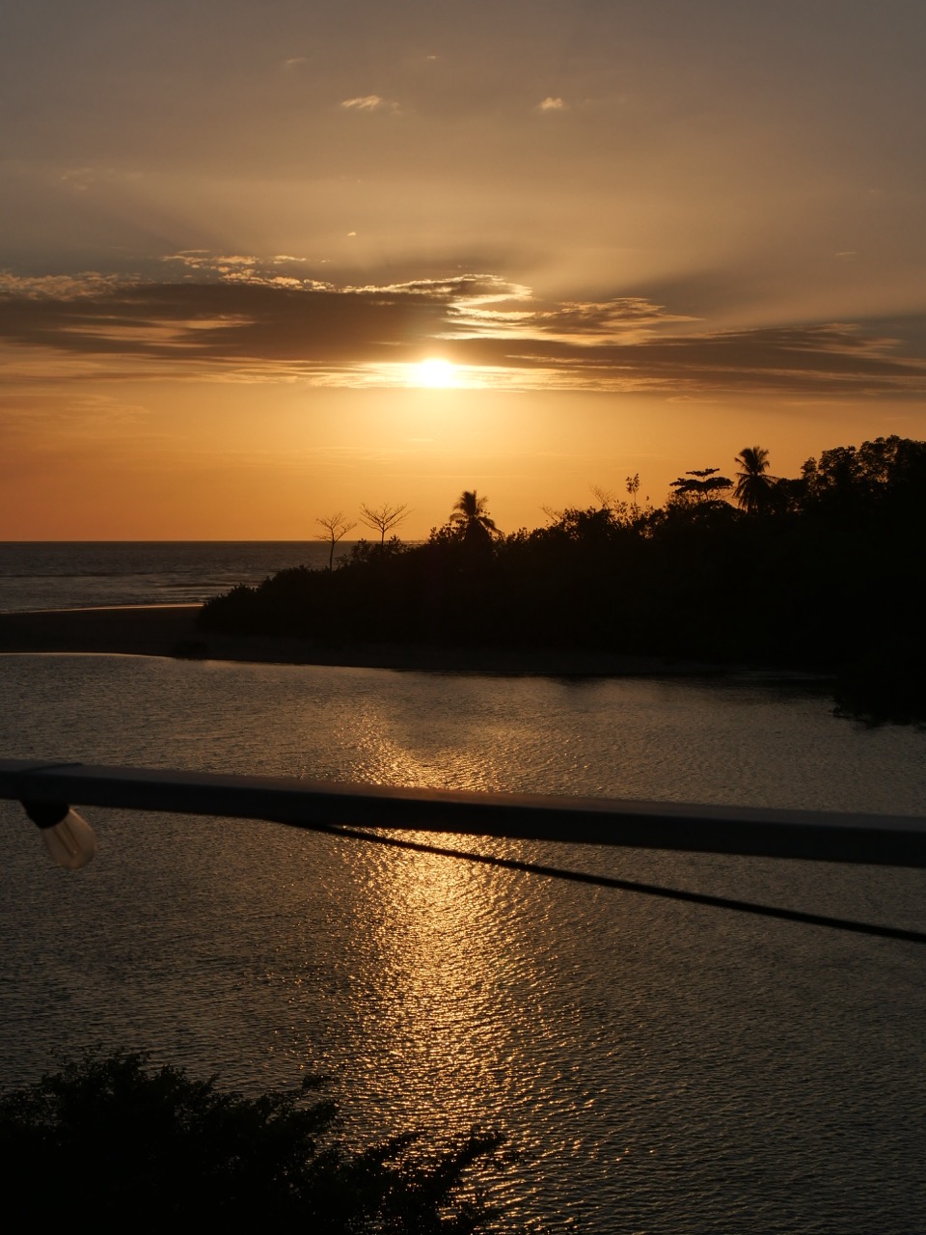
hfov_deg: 21.6
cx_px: 463
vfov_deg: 28.6
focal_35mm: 68
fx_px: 2425
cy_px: 618
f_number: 11
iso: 200
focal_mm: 34
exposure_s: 1/1600
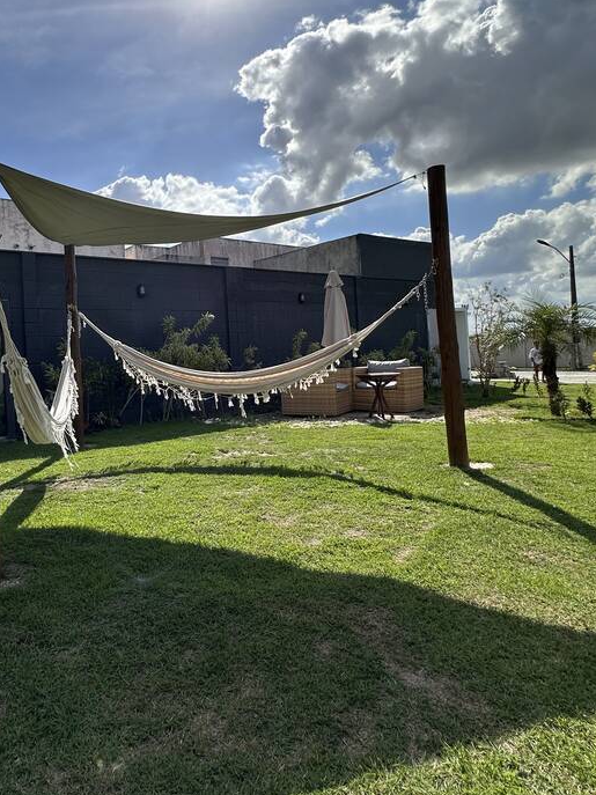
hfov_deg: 58.7
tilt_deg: +2.1
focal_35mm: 22
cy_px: 343
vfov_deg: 76.0
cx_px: 169
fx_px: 505
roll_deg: +2.2
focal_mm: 2.22
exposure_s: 1/3205
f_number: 2.2
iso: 50
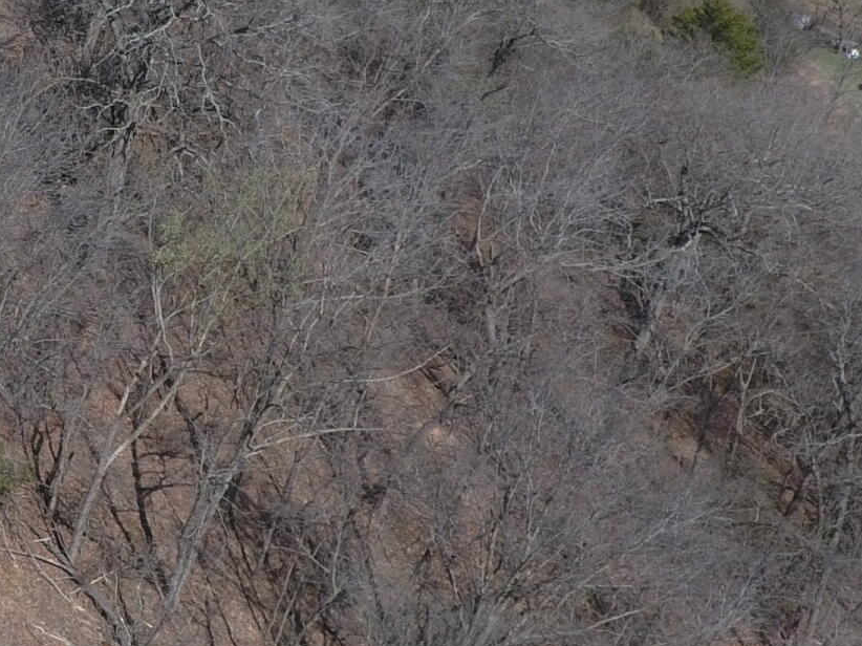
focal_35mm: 73
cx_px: -578
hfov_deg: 20.8
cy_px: -14
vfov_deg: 19.5
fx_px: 1817
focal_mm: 3.61
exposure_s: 1/1186
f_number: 2.8
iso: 100
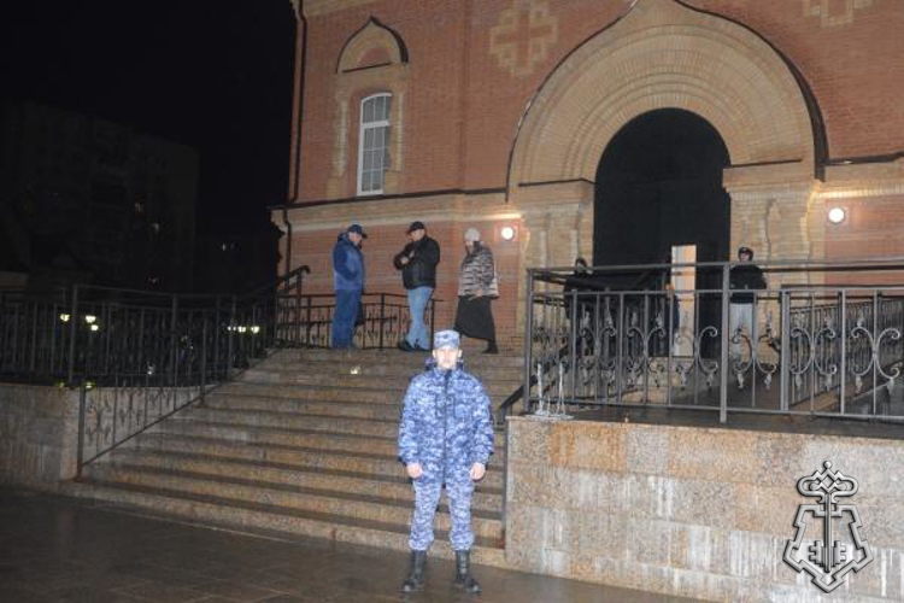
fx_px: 678
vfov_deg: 47.9
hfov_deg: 67.4
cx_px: 452
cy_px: 302
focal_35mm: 27
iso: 3200
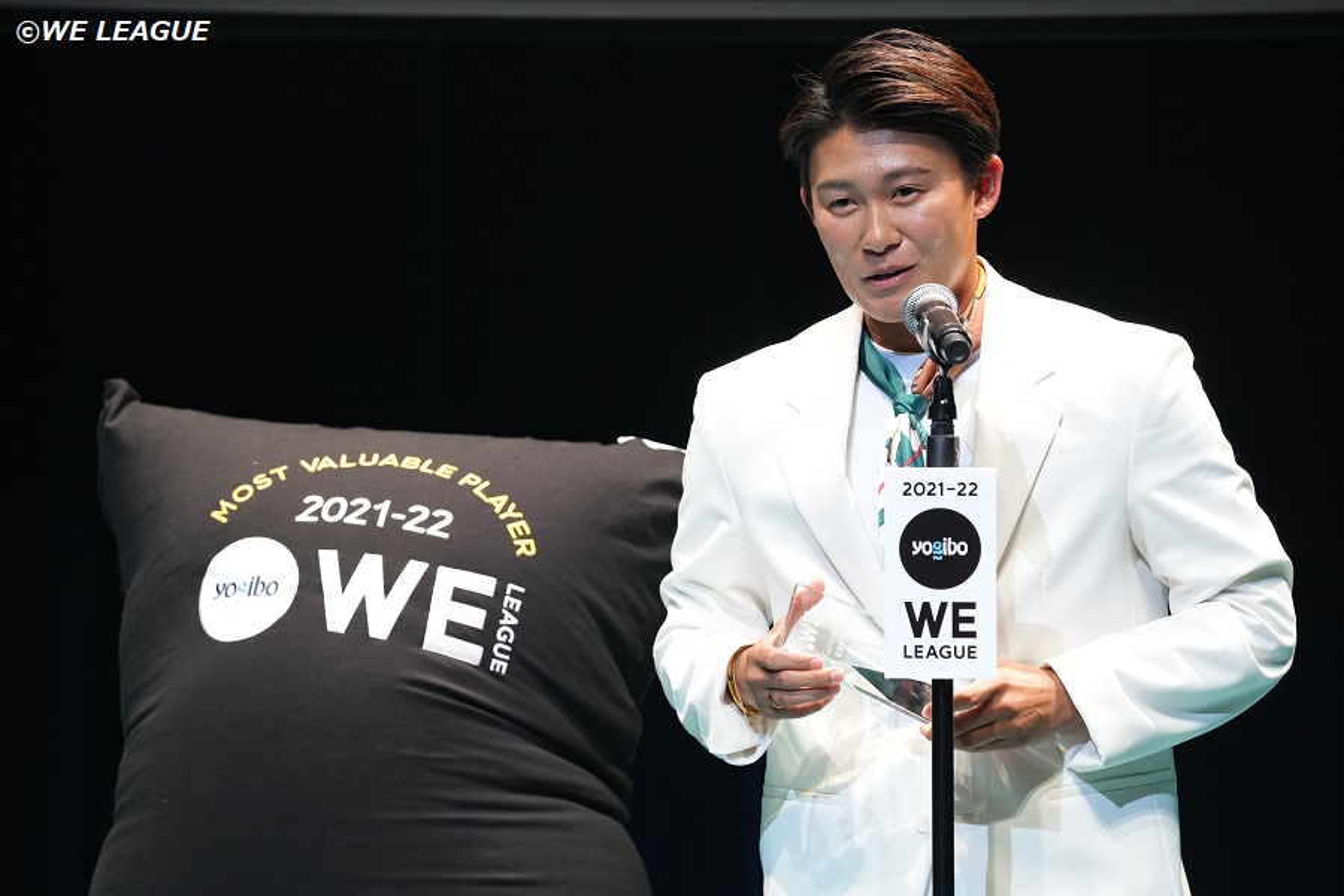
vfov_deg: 7.0
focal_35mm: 197
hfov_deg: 10.4
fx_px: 7354
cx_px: 672
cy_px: 448
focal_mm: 197
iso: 2000
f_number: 5
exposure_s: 1/500
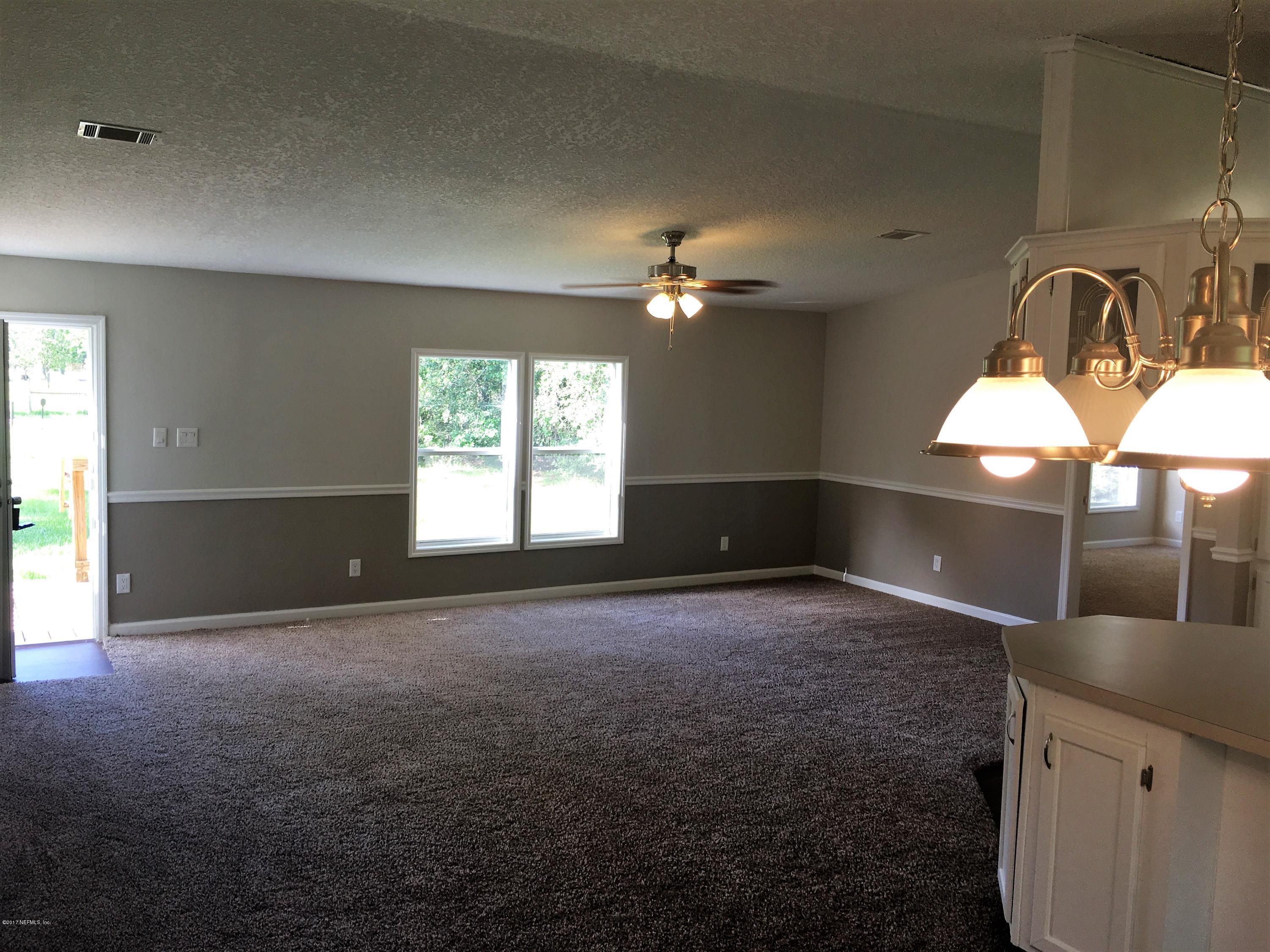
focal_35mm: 29
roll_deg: -1.5
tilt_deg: -5.3
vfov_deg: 48.2
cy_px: 476
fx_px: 1064
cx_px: 635
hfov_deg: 61.7
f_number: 2.2
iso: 25
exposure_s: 1/40
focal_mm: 4.15
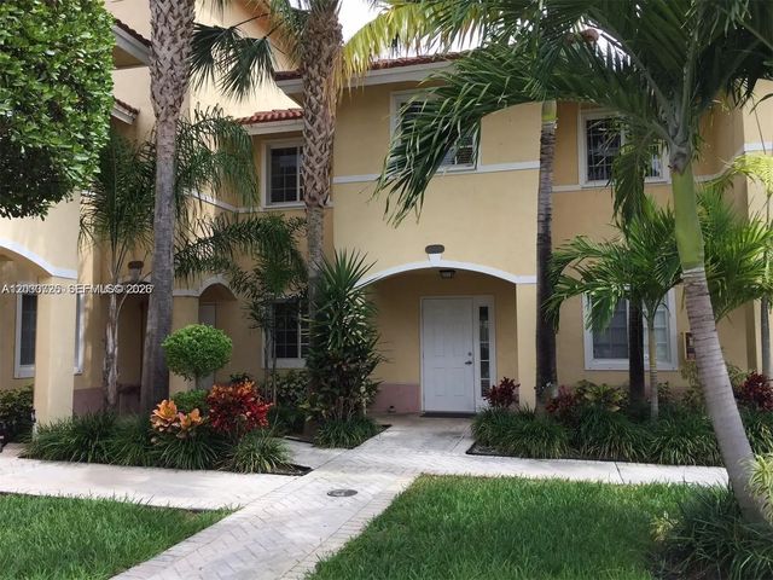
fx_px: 648
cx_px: 386
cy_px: 290
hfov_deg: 61.7
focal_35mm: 29
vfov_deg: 48.2
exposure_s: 1/879
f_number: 2.2
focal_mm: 4.15
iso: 32
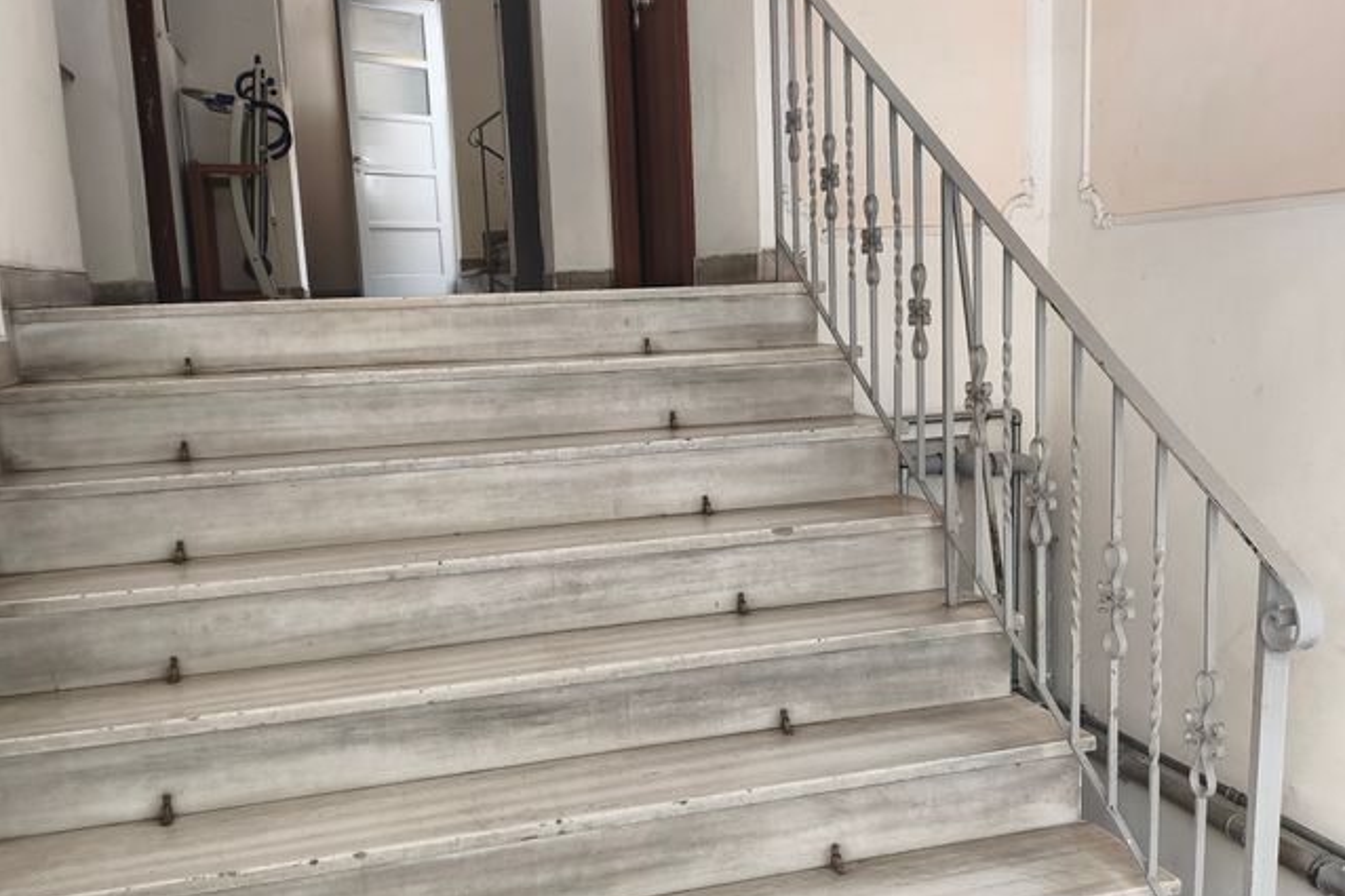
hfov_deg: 73.8
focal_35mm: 24
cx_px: 672
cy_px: 483
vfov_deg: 53.1
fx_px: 896
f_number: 1.7
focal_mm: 6.06
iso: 320
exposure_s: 1/50
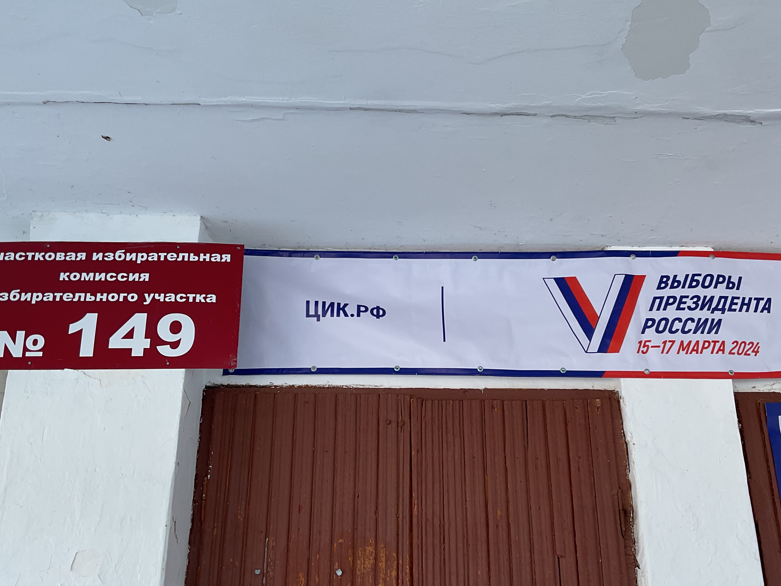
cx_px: 410
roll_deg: -0.3
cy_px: 317
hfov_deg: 50.1
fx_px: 835
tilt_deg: +20.1
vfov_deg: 38.6
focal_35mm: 37
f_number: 1.8
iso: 16
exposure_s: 1/220
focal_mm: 3
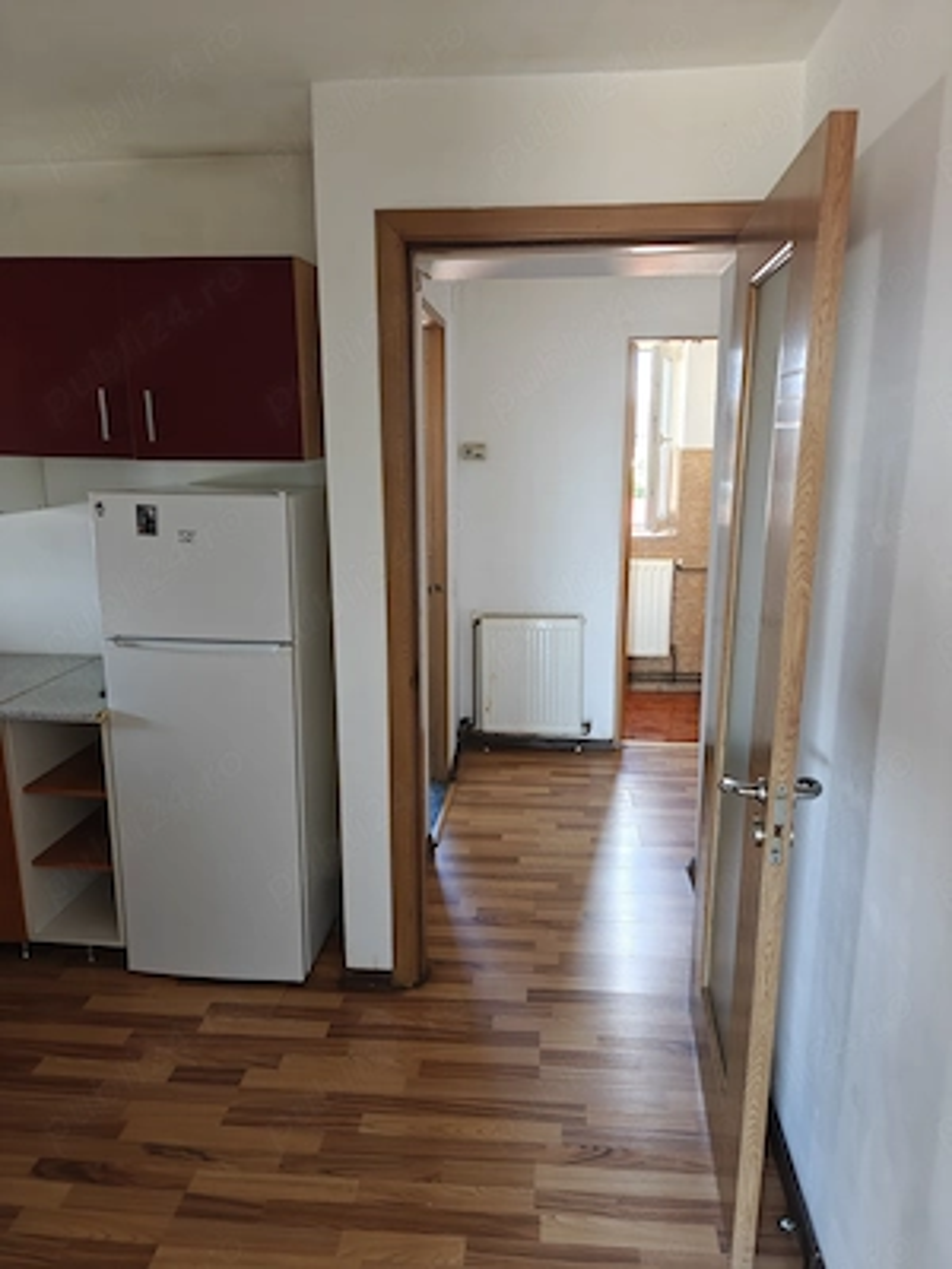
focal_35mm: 23
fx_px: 843
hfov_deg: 58.9
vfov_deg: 73.9
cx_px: 476
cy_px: 634
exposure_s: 1/100
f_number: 1.6
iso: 1000
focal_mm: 6.06
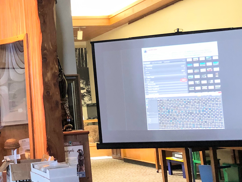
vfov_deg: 25.1
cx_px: 2
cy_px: 61
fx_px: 406
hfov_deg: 30.9
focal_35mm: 58
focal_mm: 3.99
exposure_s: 1/12
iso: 100
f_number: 1.8
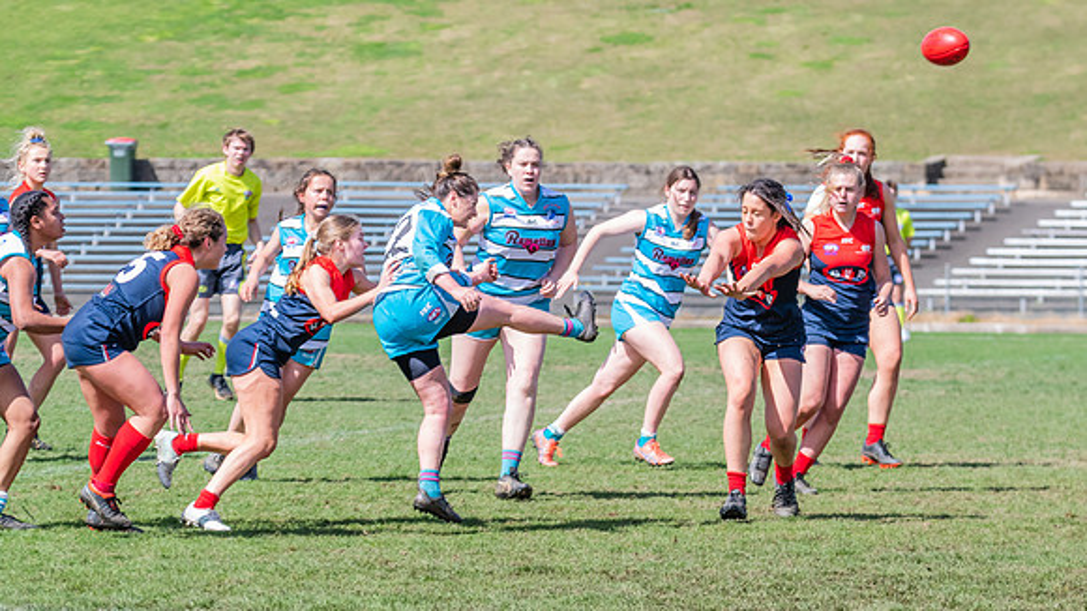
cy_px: 286
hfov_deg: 8.6
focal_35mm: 252
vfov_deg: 4.8
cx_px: 724
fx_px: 7260
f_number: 8
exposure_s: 1/1600
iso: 800
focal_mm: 180
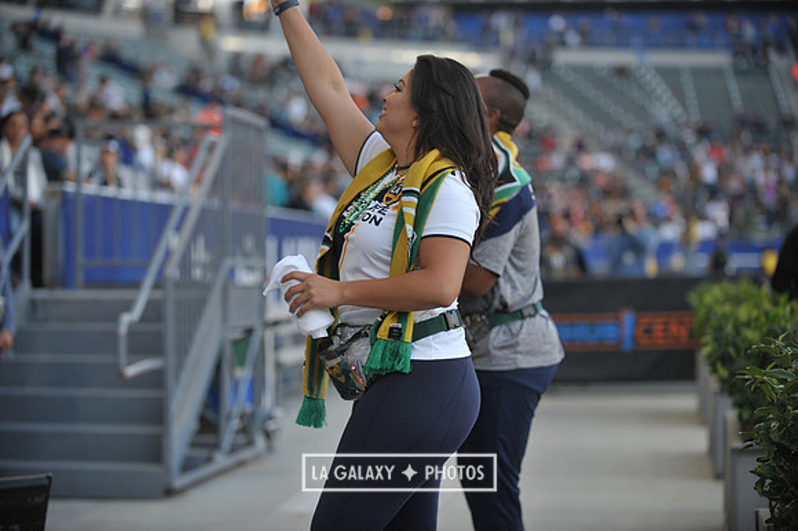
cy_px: 266
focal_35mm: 102
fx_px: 2260
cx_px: 399
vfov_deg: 13.4
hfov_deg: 20.0
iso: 800
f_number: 2.8
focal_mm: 102
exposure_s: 1/640
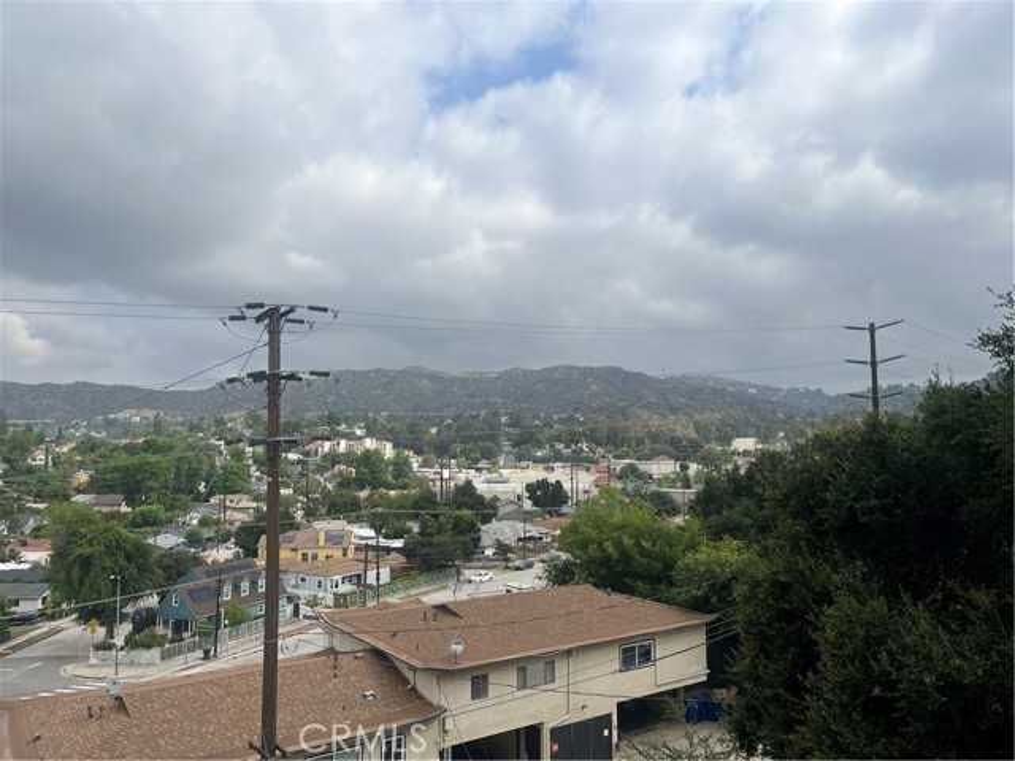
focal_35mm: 26
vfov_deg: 53.1
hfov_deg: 67.3
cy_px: 380
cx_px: 508
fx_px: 762
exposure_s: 1/4310
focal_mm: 5.1
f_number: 1.6
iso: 50
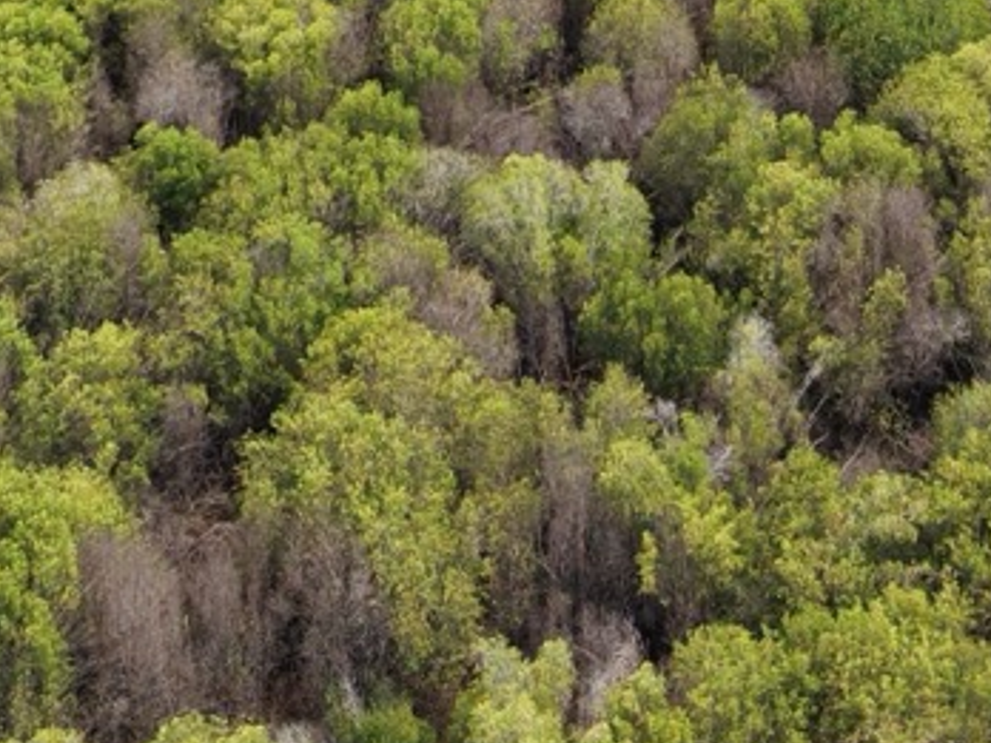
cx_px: 644
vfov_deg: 10.2
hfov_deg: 15.9
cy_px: -1119
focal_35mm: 124
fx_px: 3550
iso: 240
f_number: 1.8
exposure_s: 1/3000
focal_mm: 8.67
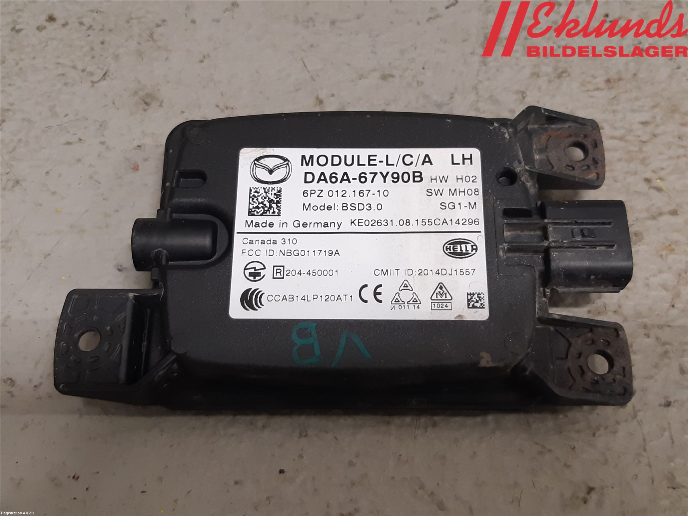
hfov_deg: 67.3
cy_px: 258
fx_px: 517
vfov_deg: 53.1
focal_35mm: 26
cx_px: 344
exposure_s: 1/50
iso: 125
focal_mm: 3.93
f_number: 1.7
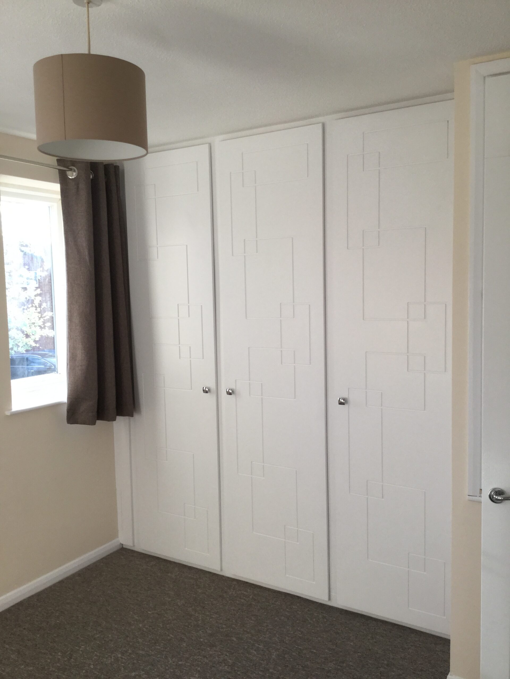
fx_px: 609
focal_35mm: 31
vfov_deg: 58.4
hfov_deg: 45.4
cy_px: 340
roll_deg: +2.8
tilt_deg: -5.9
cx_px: 255
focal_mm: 3.3
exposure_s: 1/120
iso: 40
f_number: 2.4
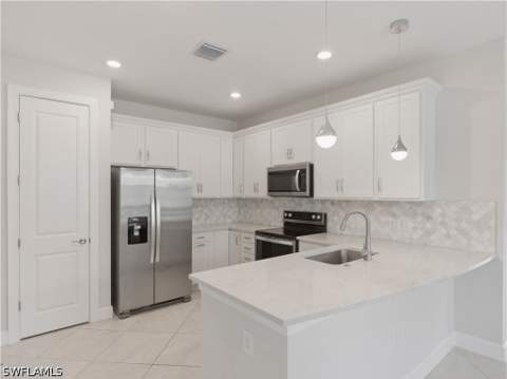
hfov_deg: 87.8
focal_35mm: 18
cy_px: 190
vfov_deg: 71.5
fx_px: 263
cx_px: 254
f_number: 7.1
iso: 100
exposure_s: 1/10
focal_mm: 23
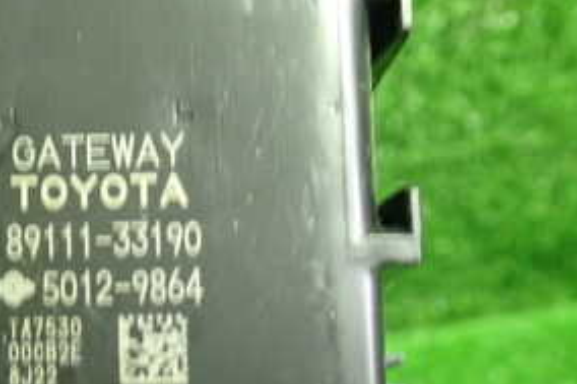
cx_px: 134
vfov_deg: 20.1
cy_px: 354
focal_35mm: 66
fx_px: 1057
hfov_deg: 30.0
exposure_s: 1/30
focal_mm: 5.4
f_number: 2.3
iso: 500
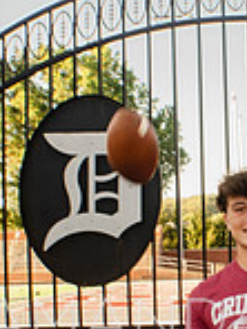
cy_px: 247
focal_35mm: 153
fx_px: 1456
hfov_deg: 9.6
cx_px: 229
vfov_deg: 12.9
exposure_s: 1/160
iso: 200
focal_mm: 35
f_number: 6.3
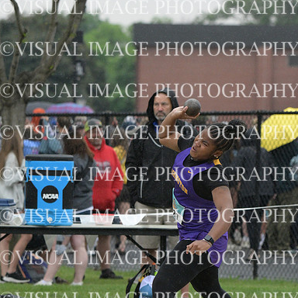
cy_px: 195
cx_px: 149
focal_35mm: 404
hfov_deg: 4.3
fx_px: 3935
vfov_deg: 4.3
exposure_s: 1/2000
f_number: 6.3
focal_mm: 210
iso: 3200
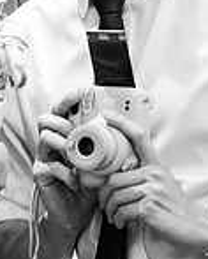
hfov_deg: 4.9
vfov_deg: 6.1
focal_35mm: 315
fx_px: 2419
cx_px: -160
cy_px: -8
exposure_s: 1/320
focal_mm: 85
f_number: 1.4
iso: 1000
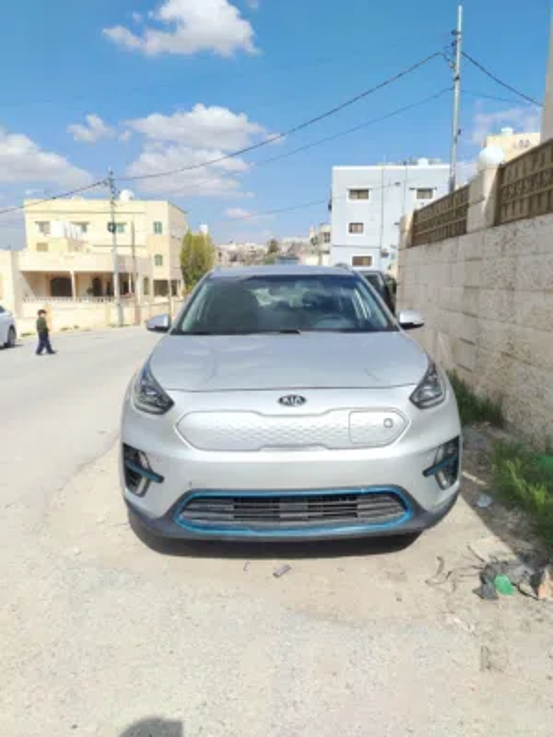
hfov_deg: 56.8
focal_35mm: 24
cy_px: 368
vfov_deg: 71.6
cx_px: 276
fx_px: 511
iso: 100
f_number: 1.75
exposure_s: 1/1463
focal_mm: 5.25
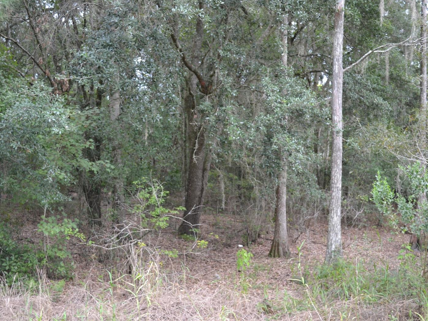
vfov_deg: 33.6
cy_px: 158
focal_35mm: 43
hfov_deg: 43.8
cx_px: 221
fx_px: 532
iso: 400
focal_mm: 26
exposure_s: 1/100
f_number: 5
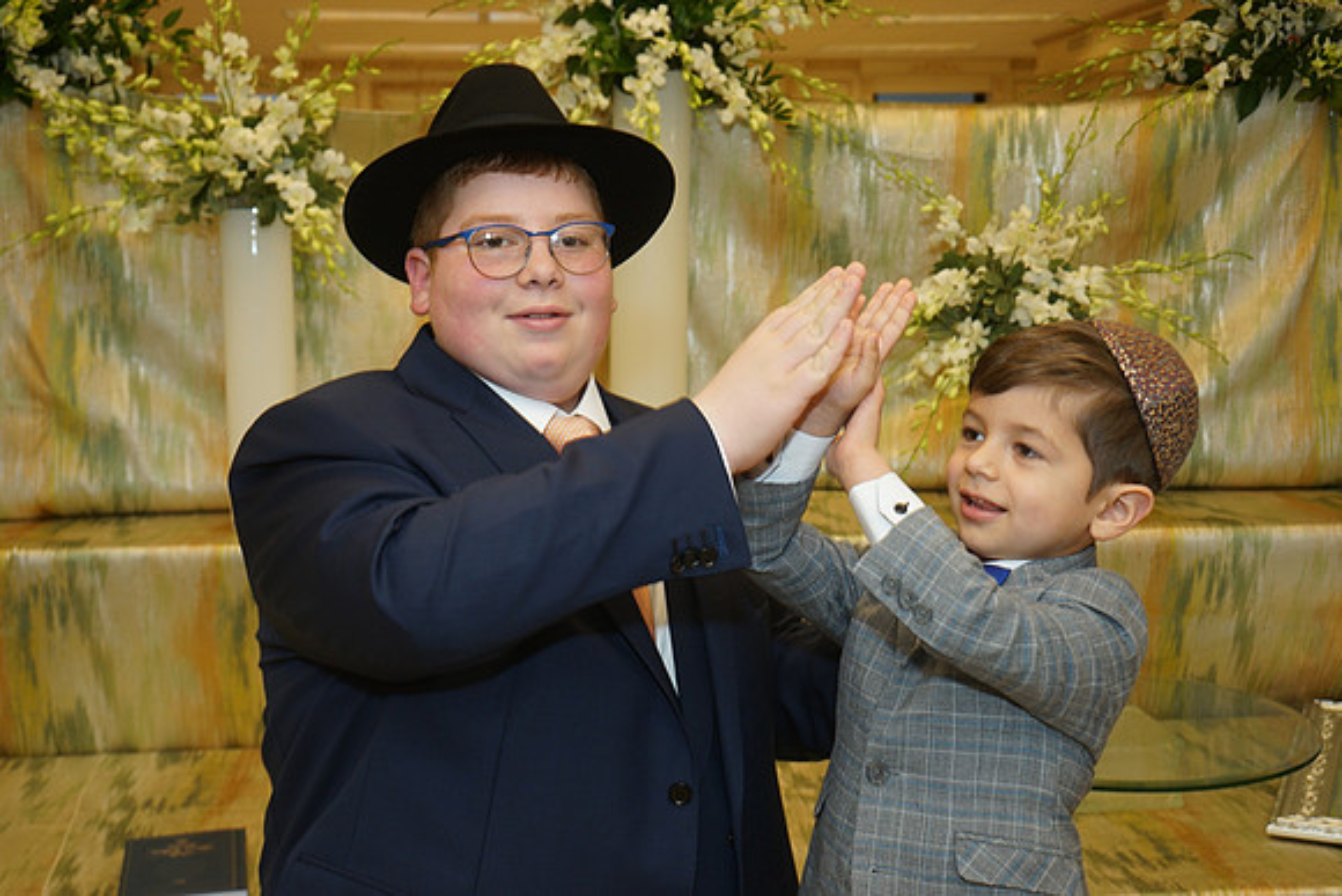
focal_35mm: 42
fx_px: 1566
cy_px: 448
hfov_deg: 46.4
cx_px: 671
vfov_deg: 31.9
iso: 400
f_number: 5.6
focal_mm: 42
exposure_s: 1/100
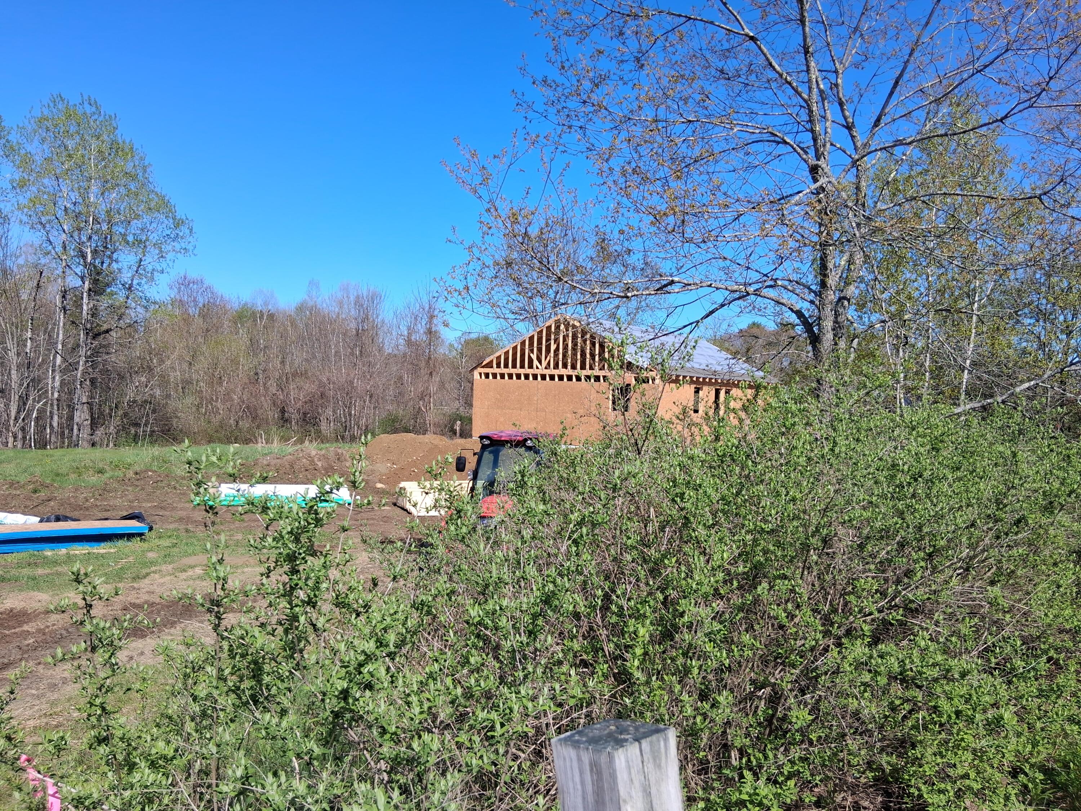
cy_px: 406
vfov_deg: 53.1
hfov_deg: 67.3
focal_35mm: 26
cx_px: 540
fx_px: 812
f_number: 1.8
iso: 25
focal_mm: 3.98
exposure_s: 1/503
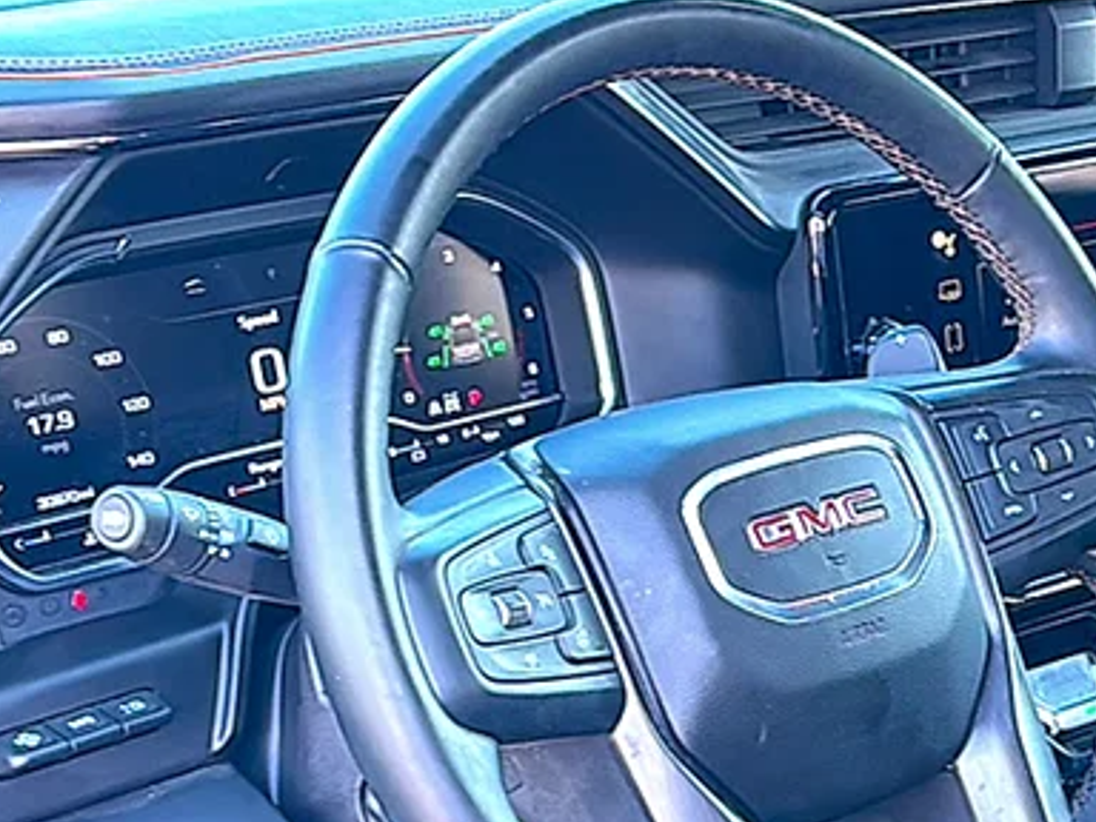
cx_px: 919
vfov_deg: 20.0
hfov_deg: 26.1
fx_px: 2311
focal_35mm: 73
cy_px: 629
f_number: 1.78
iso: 100
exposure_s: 1/97
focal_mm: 6.86
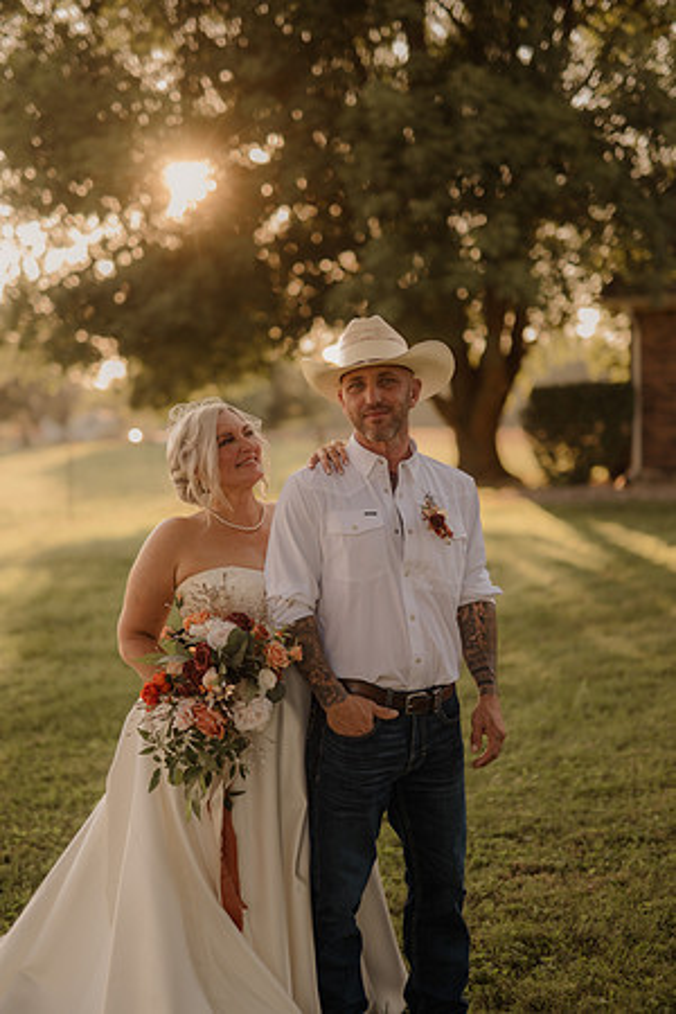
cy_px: 507
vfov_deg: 39.6
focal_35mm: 50
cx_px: 338
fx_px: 1408
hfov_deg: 27.0
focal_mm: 50
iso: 200
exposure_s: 1/640
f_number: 2.8
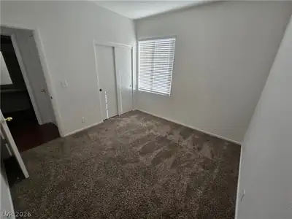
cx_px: 146
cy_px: 110
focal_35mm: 13
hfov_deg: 106.2
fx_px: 110
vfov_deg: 89.9
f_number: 2.2
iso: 125
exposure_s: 1/60
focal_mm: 2.2
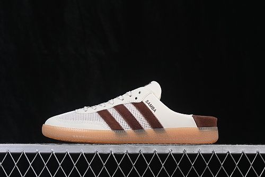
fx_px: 552
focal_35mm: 75
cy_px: 88
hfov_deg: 27.0
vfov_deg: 18.2
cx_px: 132
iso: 160
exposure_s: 1/80
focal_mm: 50
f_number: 8
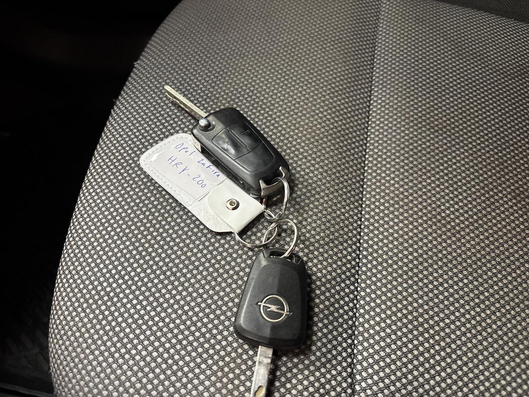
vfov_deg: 53.1
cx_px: 264
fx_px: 397
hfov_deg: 67.3
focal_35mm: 26
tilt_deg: -58.9
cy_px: 198
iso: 500
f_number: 1.6
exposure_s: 1/33
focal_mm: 5.96
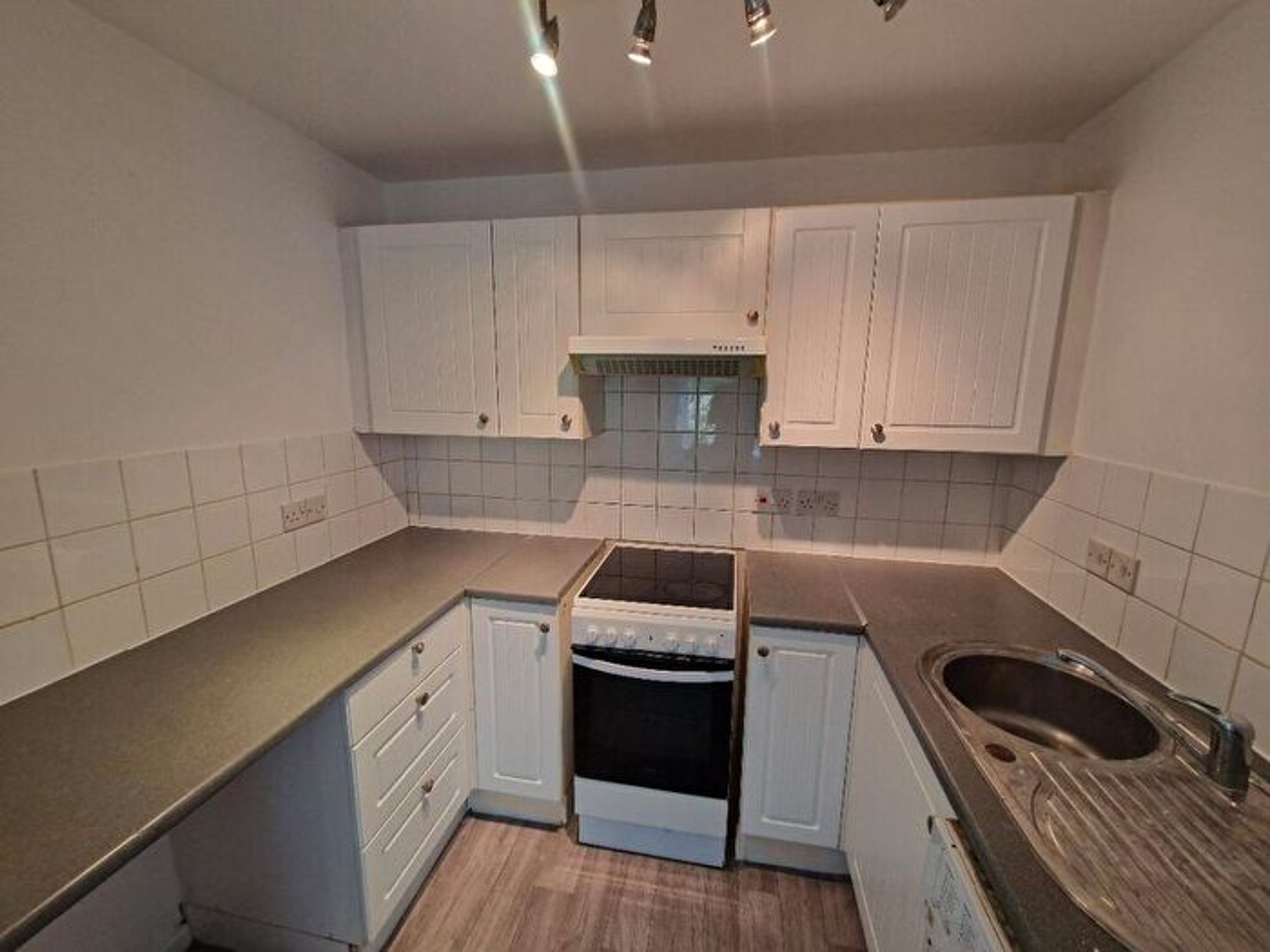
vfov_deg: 89.9
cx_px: 635
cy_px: 476
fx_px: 477
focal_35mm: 13
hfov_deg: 106.2
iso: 160
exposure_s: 1/50
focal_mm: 2.2
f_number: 2.2
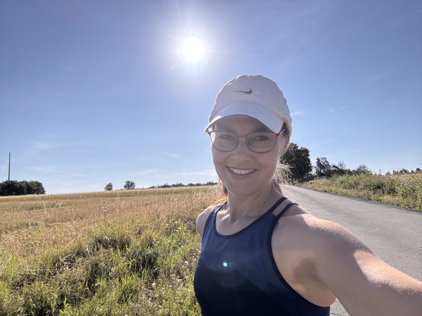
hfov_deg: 73.9
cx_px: 211
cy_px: 158
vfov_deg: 58.9
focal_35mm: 23
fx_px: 280
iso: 25
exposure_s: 1/1859
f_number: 1.9
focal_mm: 2.69
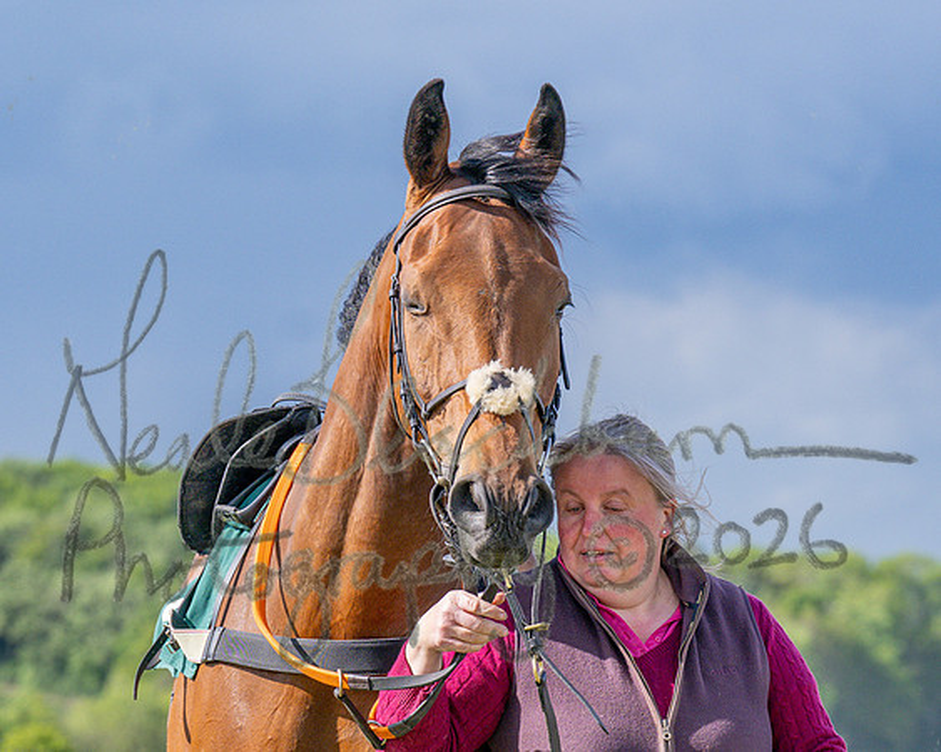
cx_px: 173
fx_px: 7046
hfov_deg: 7.6
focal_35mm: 253
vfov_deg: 6.1
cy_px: 279
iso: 400
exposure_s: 1/1600
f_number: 5
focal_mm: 110
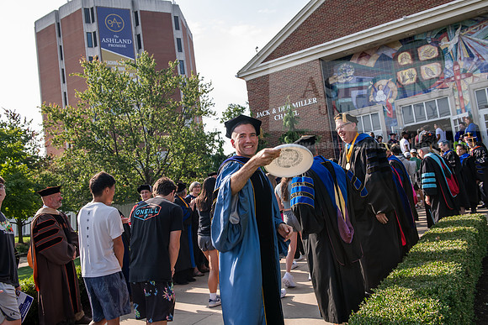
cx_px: 244
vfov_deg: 38.9
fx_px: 461
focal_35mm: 34
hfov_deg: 55.8
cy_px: 162
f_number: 6.3
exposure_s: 1/320
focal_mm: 34
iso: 250
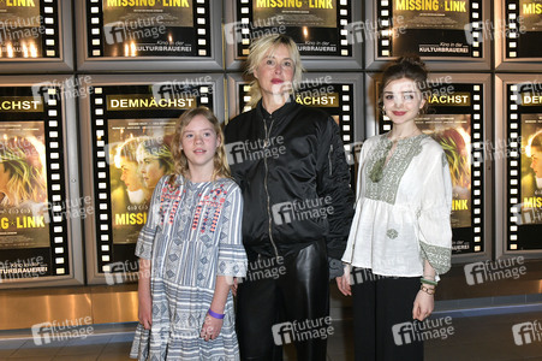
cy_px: 180
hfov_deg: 63.7
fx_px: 436
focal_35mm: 29
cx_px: 271
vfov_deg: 44.9
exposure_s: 1/250
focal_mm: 29
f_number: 6.3
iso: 2500
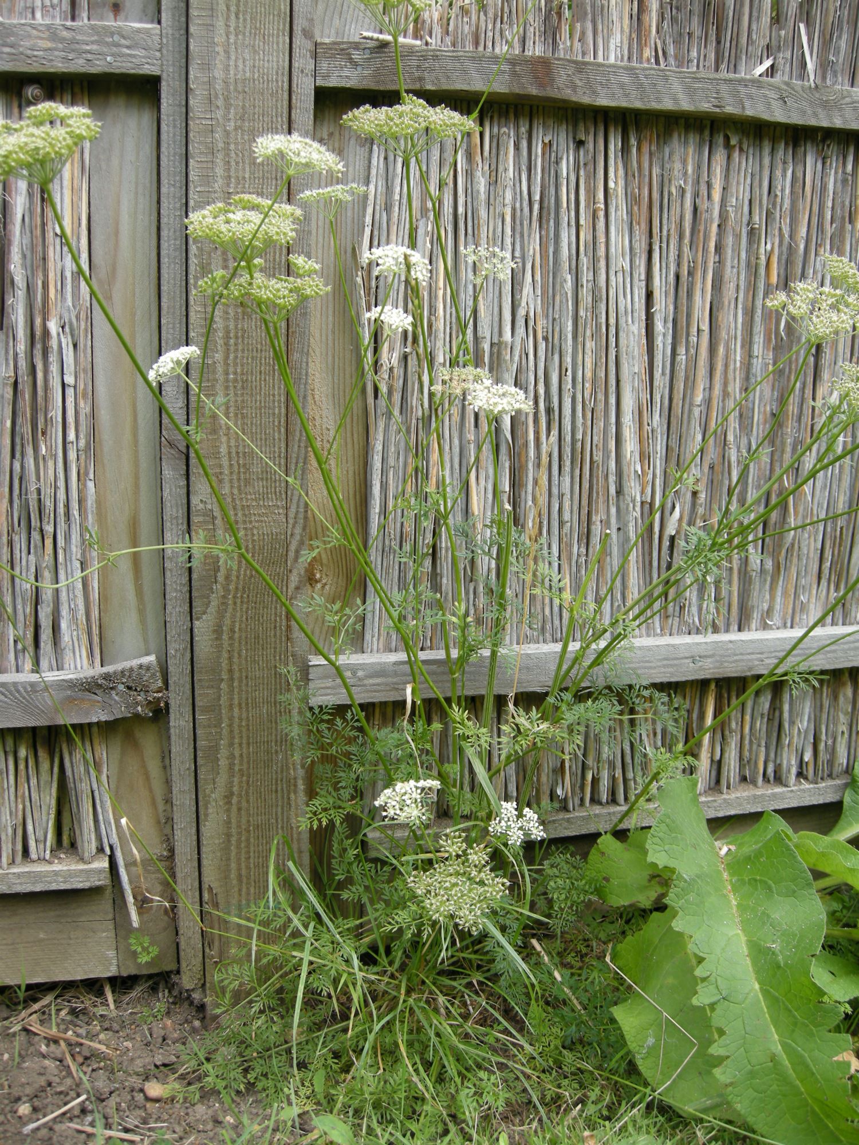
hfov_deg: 40.7
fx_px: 1158
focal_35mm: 35
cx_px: 430
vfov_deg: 52.6
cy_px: 572
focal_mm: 7.5
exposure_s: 1/107
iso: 64
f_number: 3.4
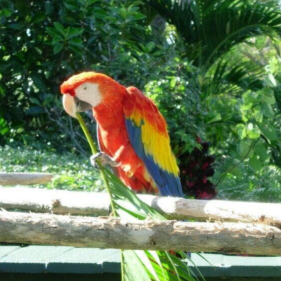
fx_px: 1405
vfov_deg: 11.4
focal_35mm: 153
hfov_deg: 11.4
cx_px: 124
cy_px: 143
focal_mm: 23.4
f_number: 4.9
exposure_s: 1/85.4
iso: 64
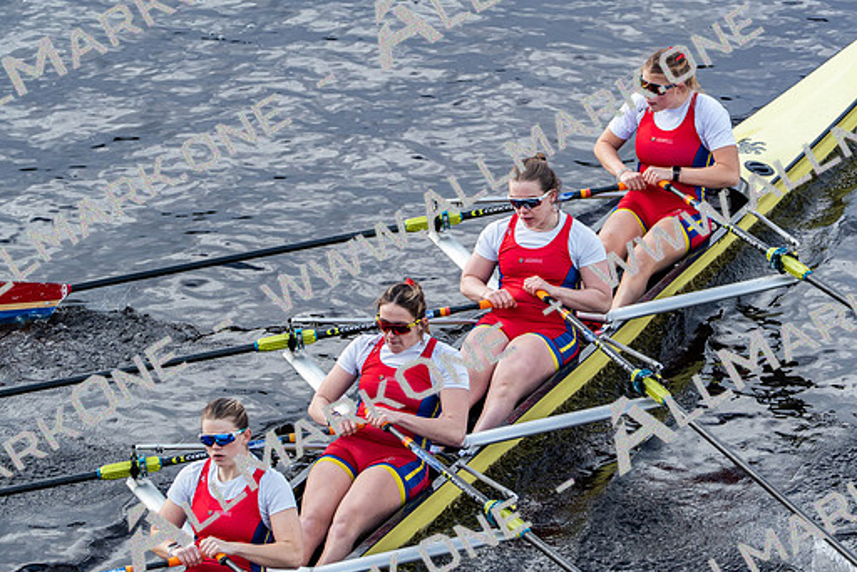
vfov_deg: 3.9
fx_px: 8336
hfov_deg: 5.9
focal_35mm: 350
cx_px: 467
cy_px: 317
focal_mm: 309
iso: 1000
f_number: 6.3
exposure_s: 1/1250
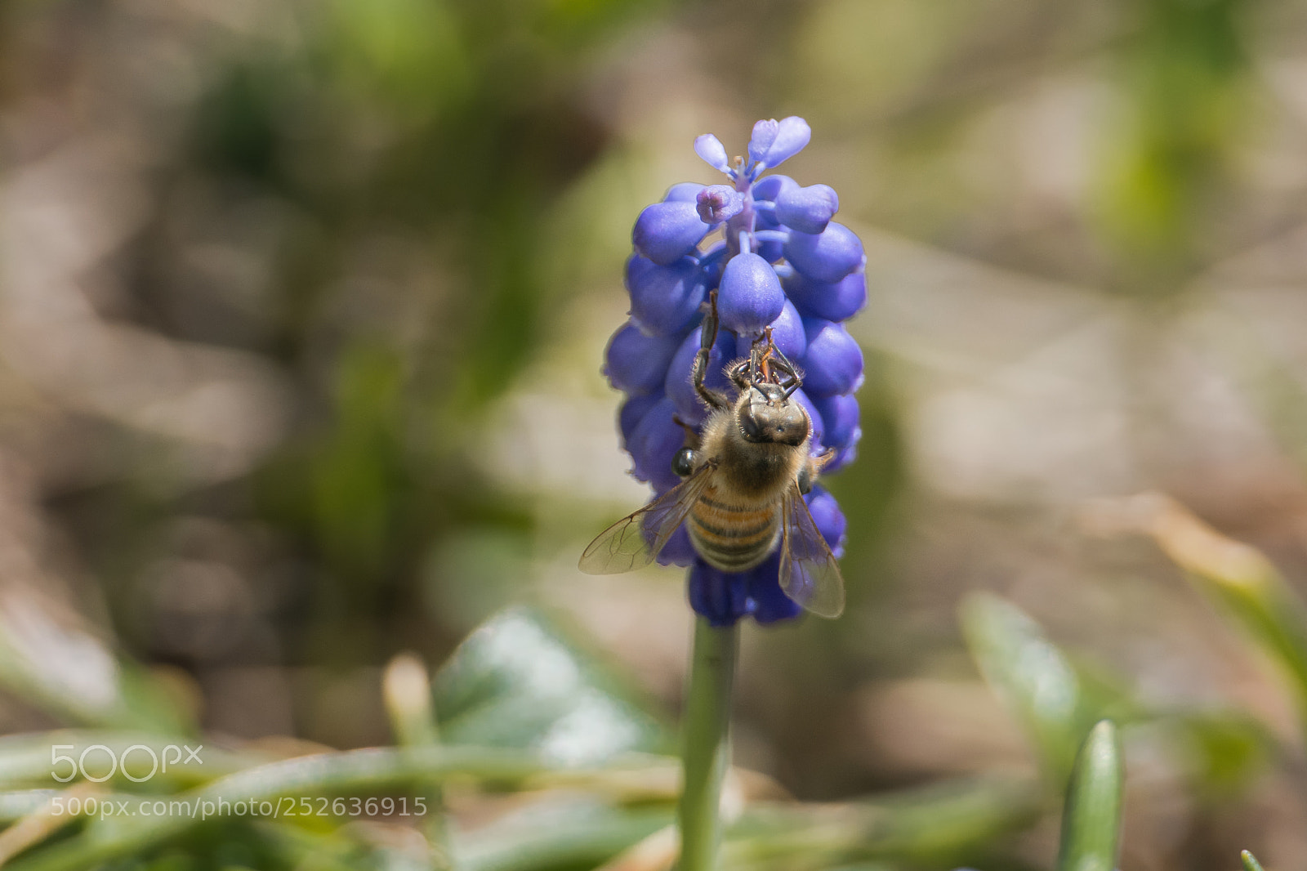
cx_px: 654
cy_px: 436
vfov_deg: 2.3
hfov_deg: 3.4
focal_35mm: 600
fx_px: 21777
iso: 400
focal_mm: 400
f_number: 5.6
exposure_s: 1/1000
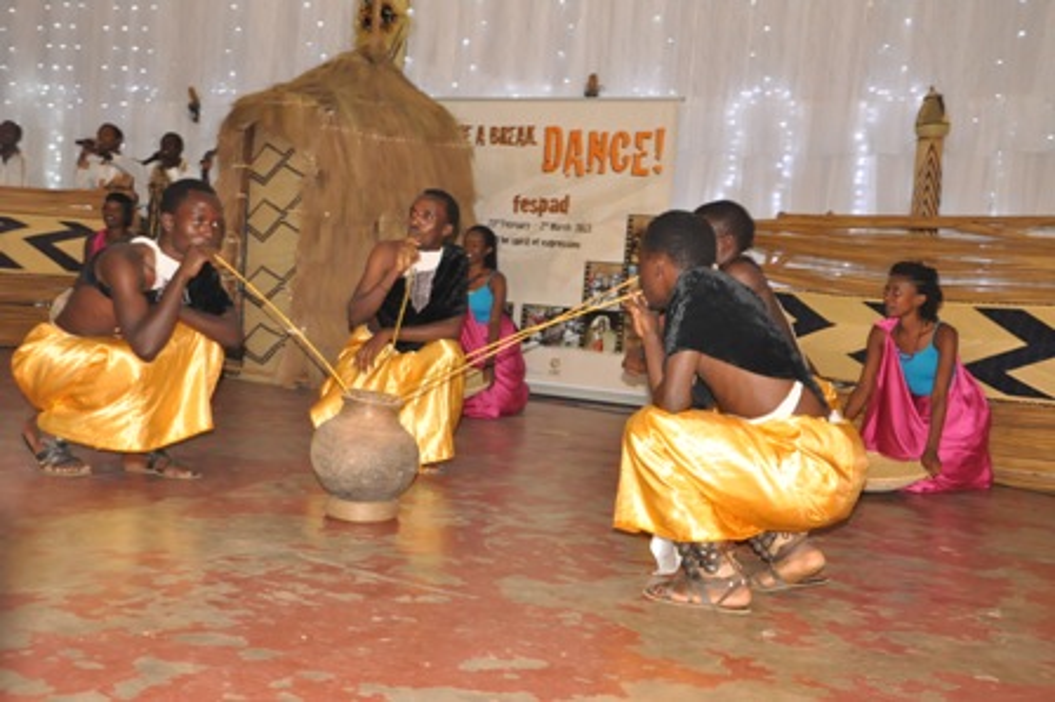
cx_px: 528
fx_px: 1098
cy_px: 351
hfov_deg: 51.3
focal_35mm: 38
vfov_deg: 35.4
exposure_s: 1/60
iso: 2200
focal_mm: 25
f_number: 7.1
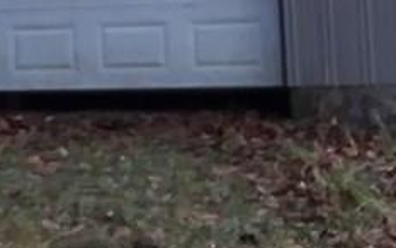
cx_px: 70
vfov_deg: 9.5
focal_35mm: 135
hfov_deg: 15.4
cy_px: -122
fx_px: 1458
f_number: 1.9
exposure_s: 1/30
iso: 100
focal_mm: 2.47
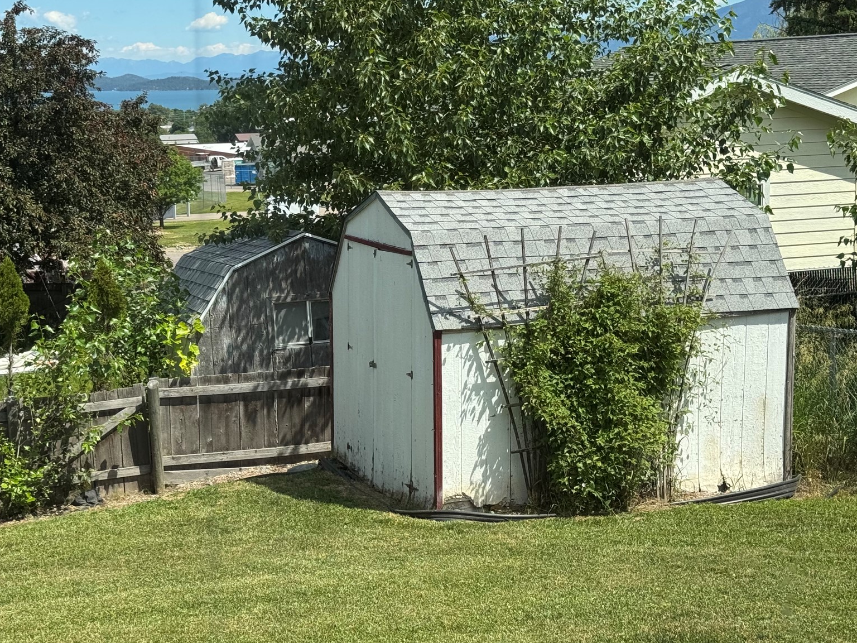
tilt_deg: -8.4
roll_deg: +1.4
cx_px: 287
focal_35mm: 64
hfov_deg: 30.1
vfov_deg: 22.9
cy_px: 290
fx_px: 1584
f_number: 1.78
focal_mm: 6.76
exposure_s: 1/2717
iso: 64
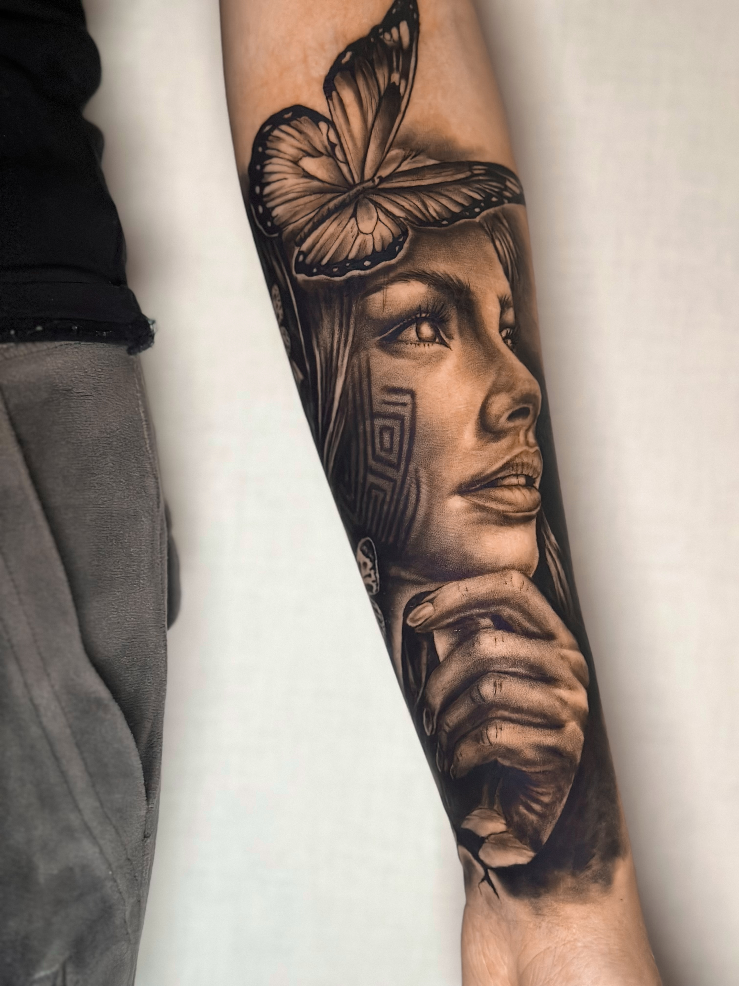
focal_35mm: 48
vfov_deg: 39.7
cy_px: 493
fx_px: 1366
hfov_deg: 30.3
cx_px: 370
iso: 800
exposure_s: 1/33
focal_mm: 6.86
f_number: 1.78
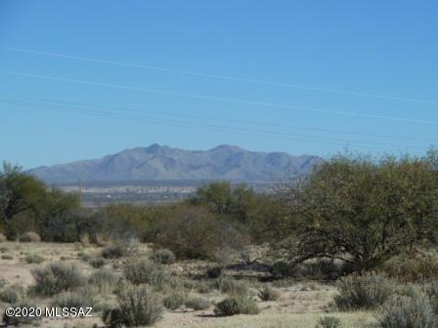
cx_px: 219
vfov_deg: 11.6
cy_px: 164
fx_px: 1620
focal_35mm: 128
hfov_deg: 15.4
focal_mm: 21
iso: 80
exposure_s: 1/500
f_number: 5.6
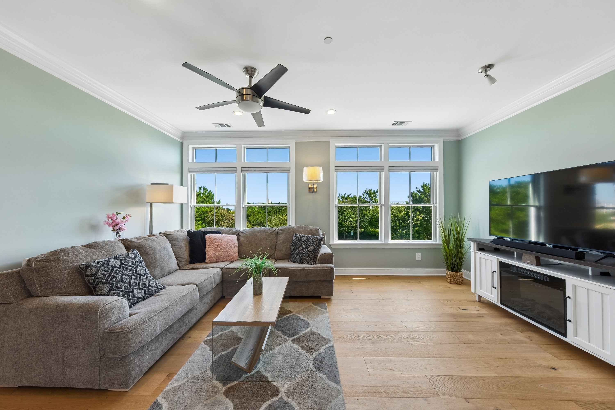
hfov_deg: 112.6
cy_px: 205
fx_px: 205
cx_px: 308
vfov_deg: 90.0
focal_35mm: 12
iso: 160
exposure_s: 1/25
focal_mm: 8
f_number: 8
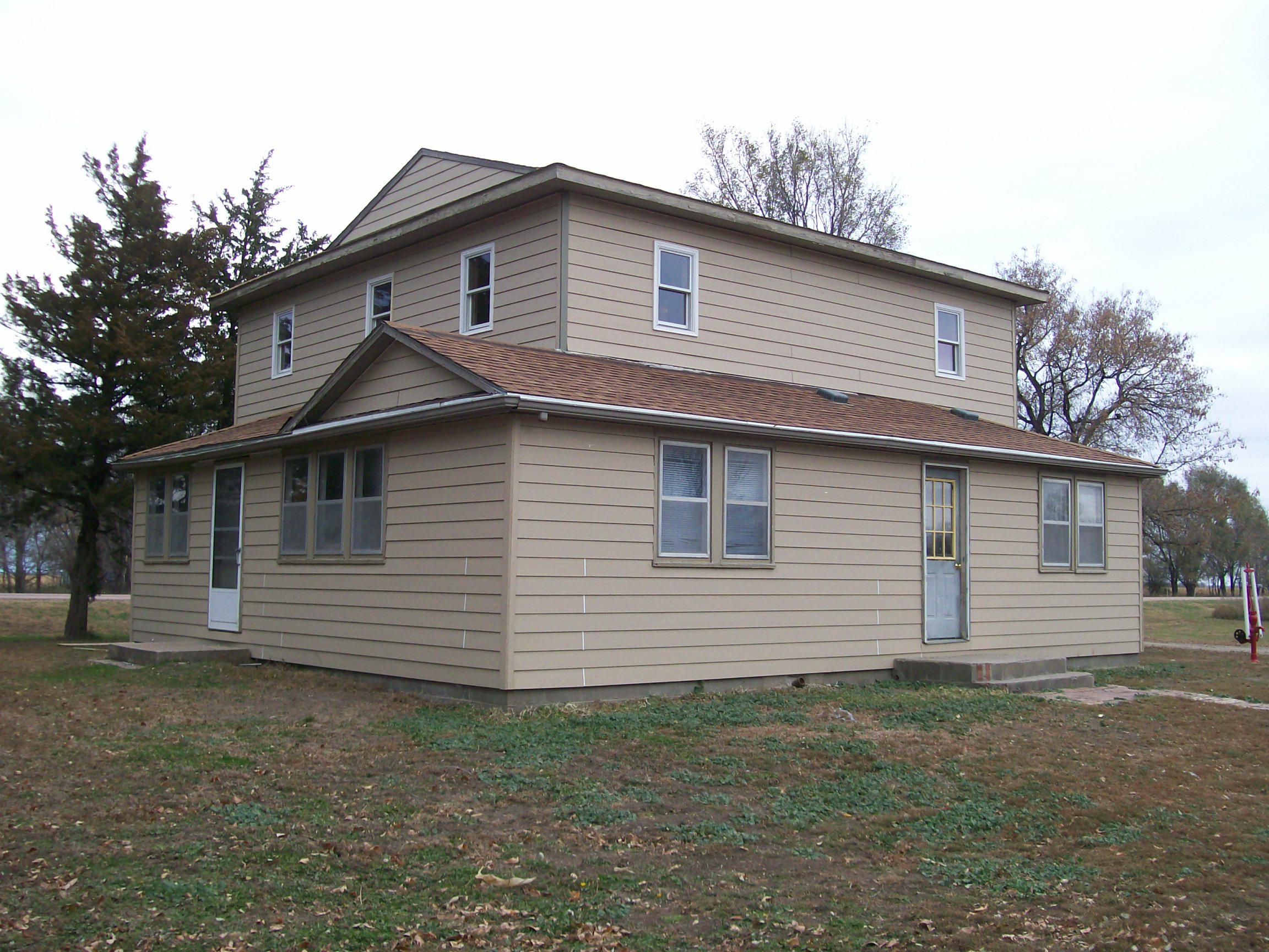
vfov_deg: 39.7
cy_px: 476
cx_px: 634
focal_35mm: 36
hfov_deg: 51.4
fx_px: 1320
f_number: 2.7
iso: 80
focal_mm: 6
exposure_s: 1/117
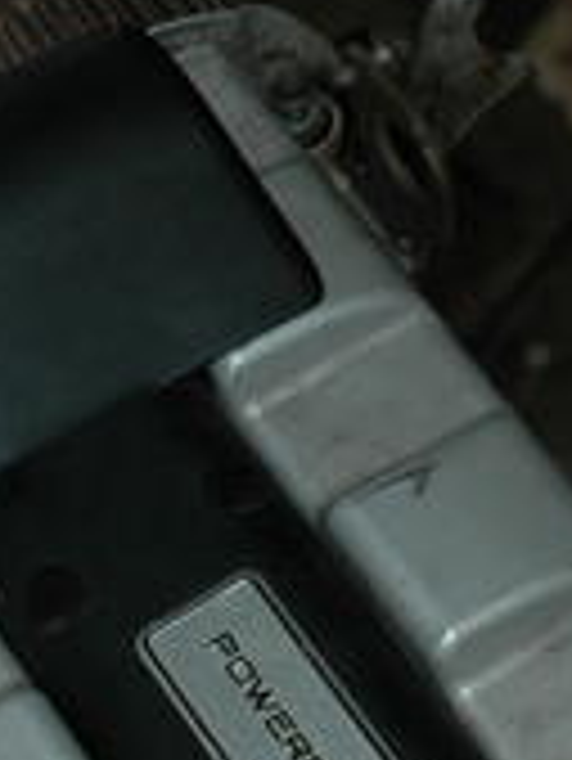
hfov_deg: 9.7
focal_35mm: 153
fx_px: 3367
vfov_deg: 12.8
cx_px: 405
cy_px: 603
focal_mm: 28
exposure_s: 1/60
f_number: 3.5
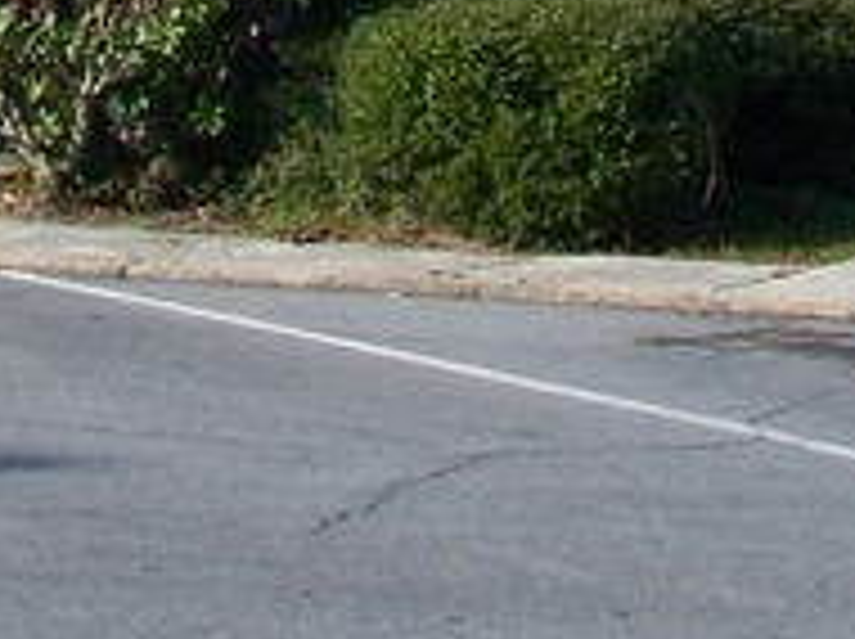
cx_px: -338
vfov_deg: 5.9
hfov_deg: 8.3
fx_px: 5772
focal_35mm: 234
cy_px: -1215
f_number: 4
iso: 64
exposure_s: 1/400
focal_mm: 7.8
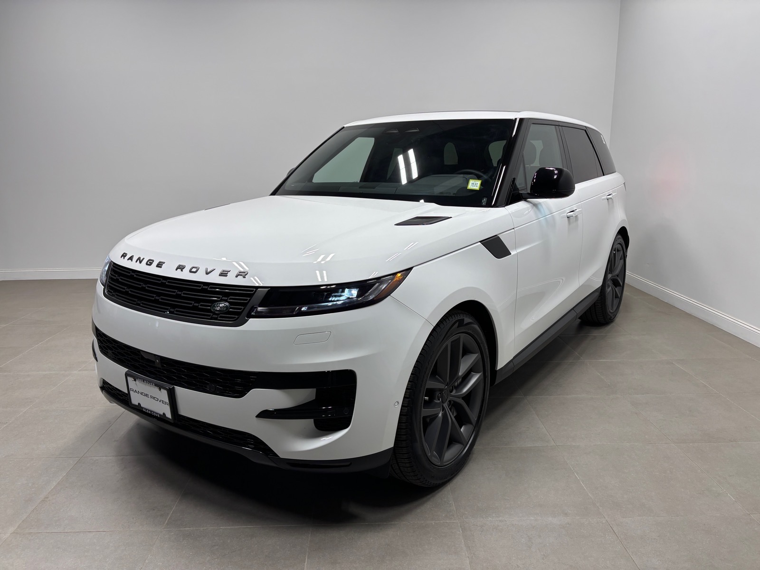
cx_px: 380
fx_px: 571
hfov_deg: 67.3
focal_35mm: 26
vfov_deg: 53.1
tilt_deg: -13.0
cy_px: 285
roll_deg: +0.9
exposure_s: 1/338
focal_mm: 5.96
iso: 50
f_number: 1.6
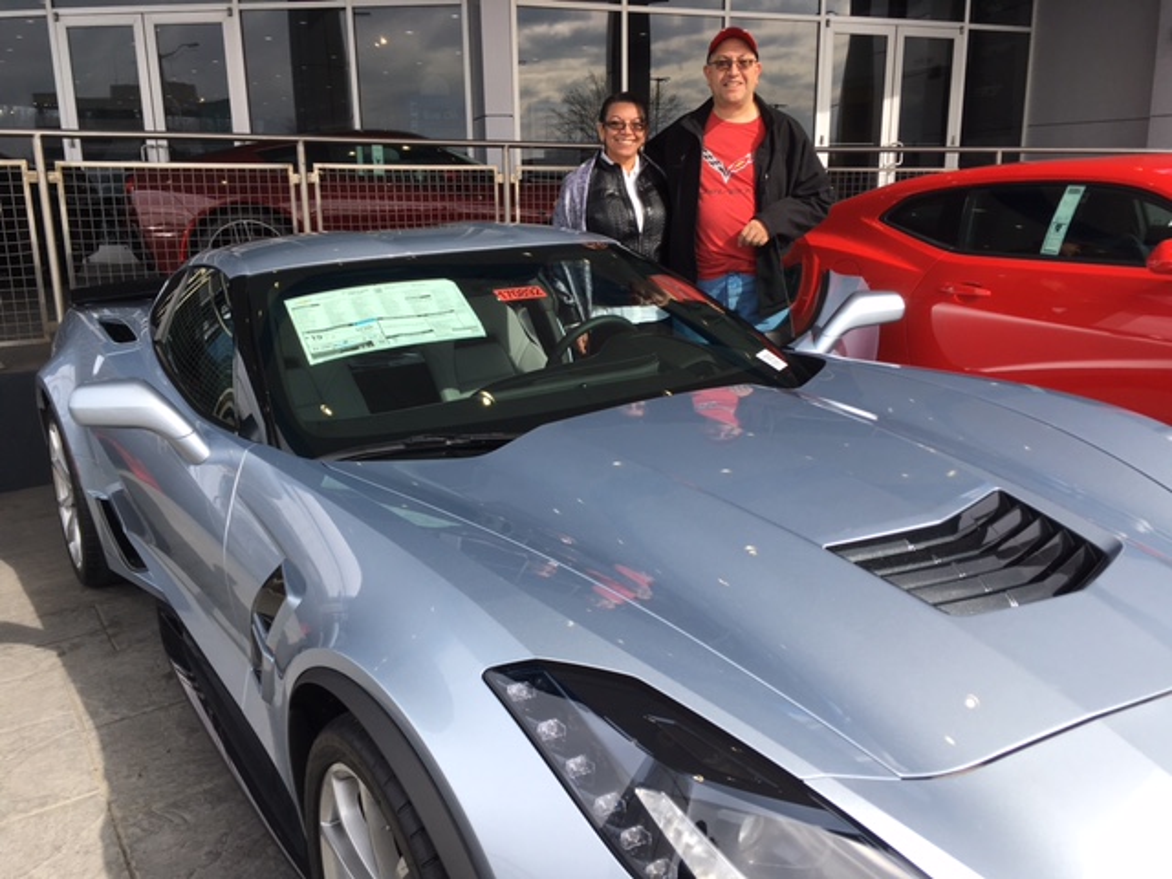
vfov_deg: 48.2
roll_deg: +0.6
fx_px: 982
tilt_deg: -13.1
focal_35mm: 29
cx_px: 586
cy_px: 440
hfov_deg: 61.7
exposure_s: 1/513
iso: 25
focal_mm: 4.15
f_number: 2.2
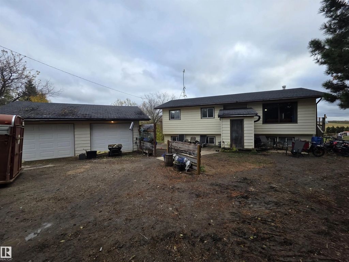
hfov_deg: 106.2
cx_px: 174
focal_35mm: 13
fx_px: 131
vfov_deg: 89.9
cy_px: 131
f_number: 1.9
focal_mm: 2.2
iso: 40
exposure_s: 1/375
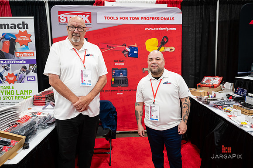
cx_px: 127
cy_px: 82
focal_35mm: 28
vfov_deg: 46.0
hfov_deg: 65.1
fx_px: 198
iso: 2500
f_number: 3.2
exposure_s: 1/200
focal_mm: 27.5
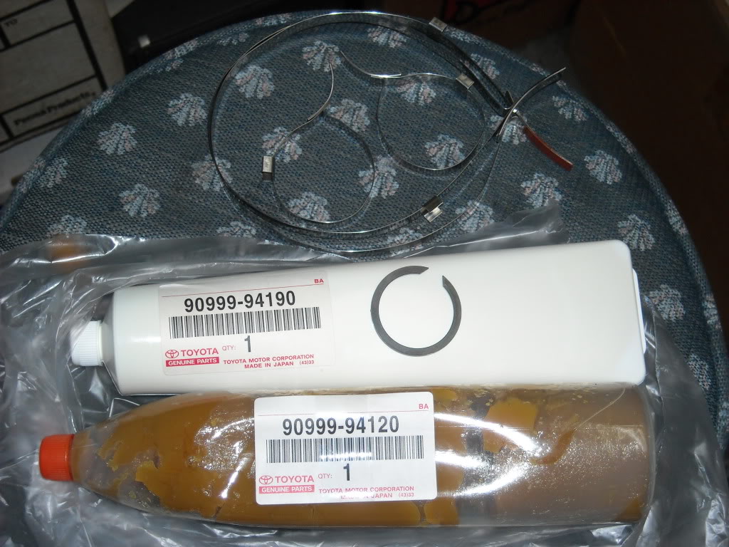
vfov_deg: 24.0
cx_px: 364
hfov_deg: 31.7
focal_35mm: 61
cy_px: 274
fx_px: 1285
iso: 200
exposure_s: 1/125
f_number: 3.5
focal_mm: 9.9
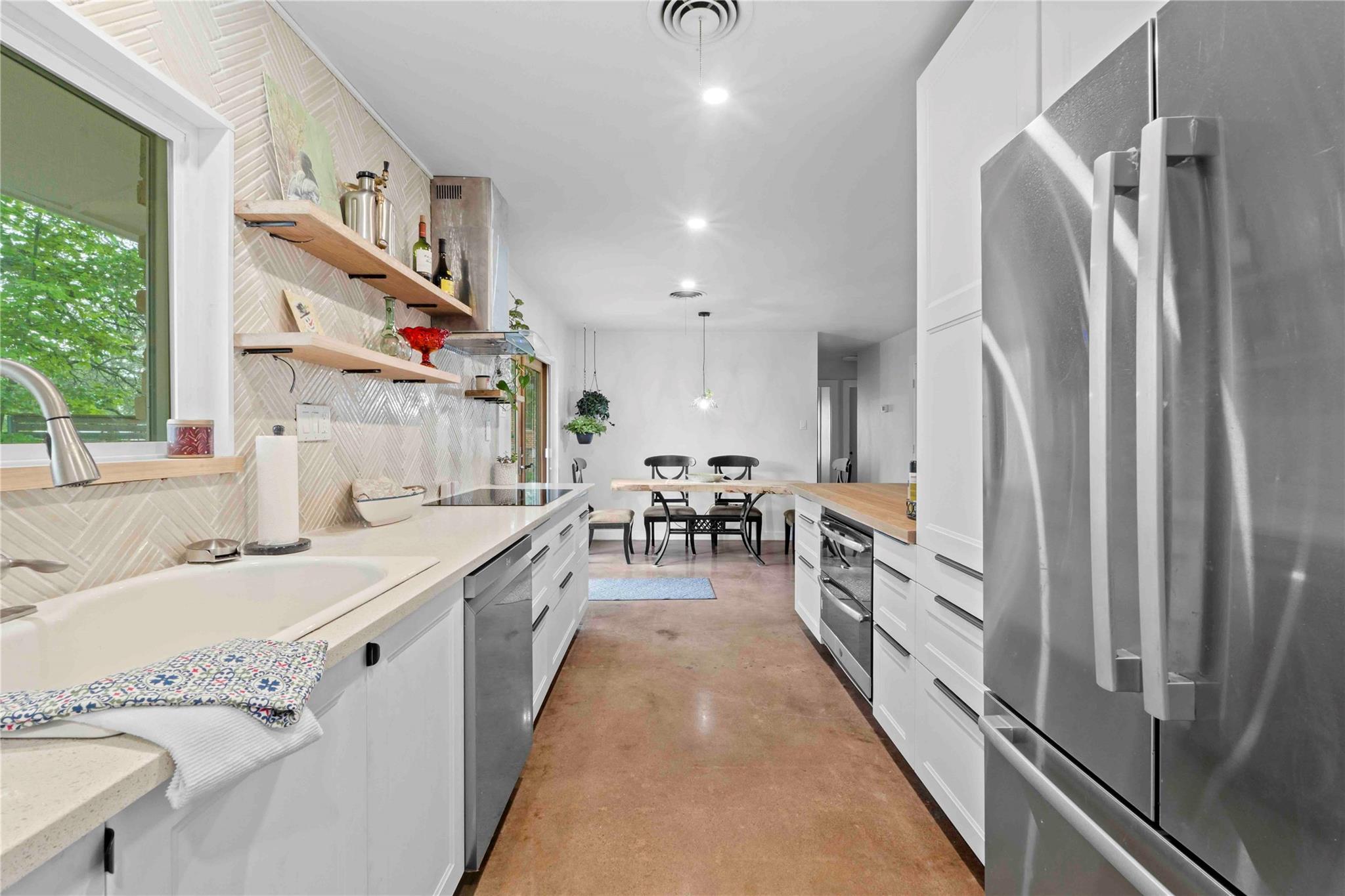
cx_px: 672
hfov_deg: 100.4
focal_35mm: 15
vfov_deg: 77.3
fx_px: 560
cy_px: 448
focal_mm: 10
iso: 250
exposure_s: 3.2
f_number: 11
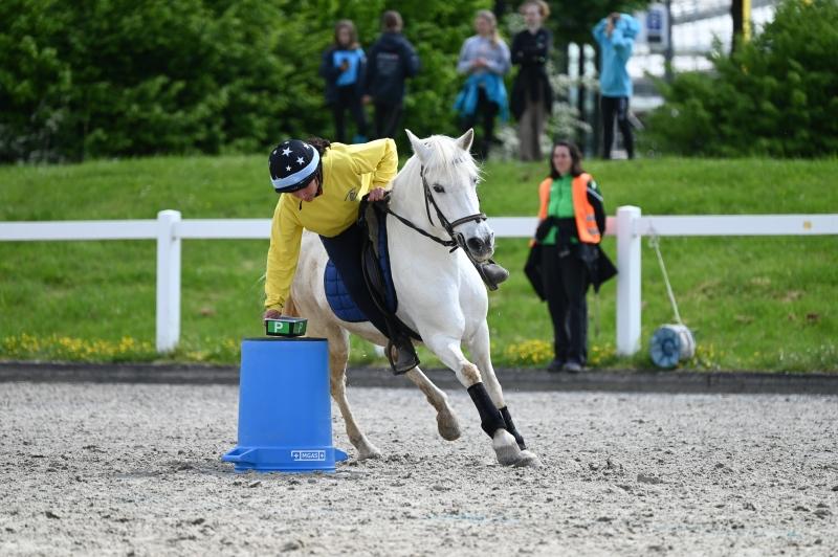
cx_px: 419
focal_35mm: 290
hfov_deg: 7.1
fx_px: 6745
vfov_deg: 4.7
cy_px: 278
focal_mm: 290
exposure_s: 1/1250
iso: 400
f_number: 5.3
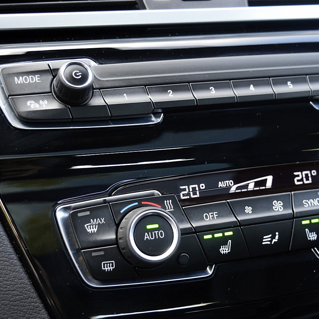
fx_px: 730
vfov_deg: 24.6
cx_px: 201
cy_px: 179
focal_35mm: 70
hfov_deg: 24.6
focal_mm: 30
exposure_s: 1/60
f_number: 4.5
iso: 800
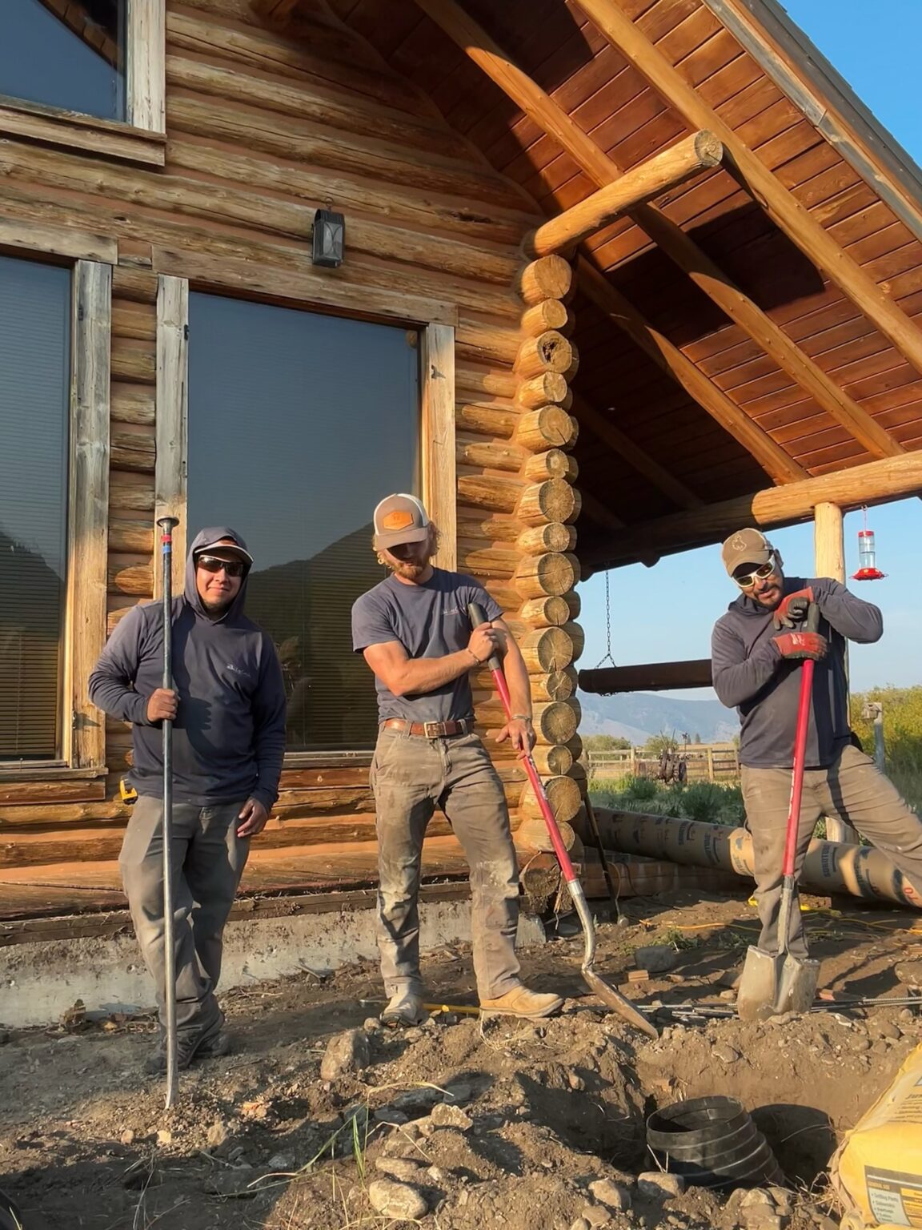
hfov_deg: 46.8
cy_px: 615
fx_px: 1065
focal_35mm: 30
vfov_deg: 60.0
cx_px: 461
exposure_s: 1/336
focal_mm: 2.69
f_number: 1.9
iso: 25
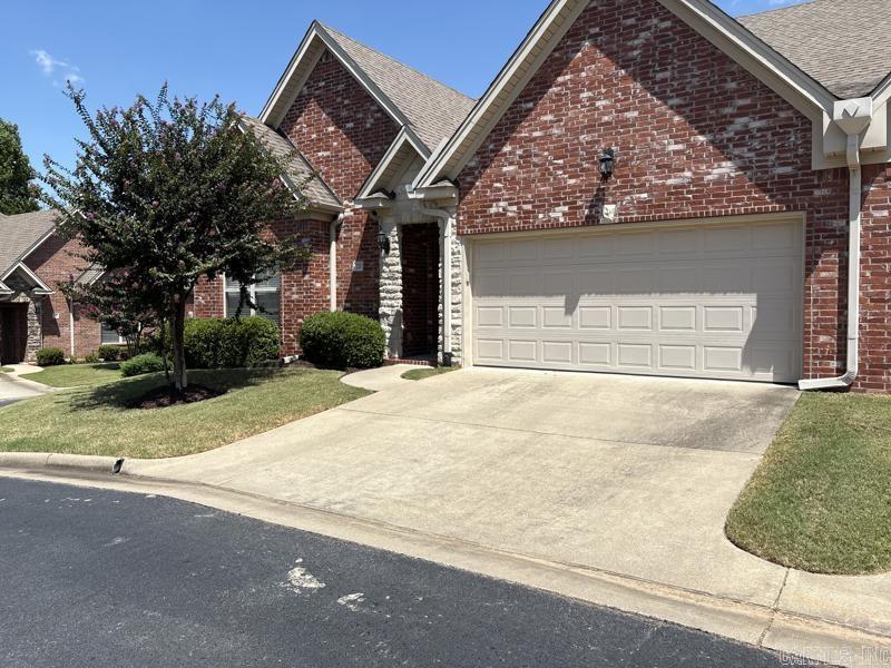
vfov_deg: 53.1
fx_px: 669
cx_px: 446
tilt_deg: -0.2
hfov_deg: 67.3
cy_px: 334
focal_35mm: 26
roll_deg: -1.0
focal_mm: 5.96
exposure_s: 1/4065
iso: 50
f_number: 1.6
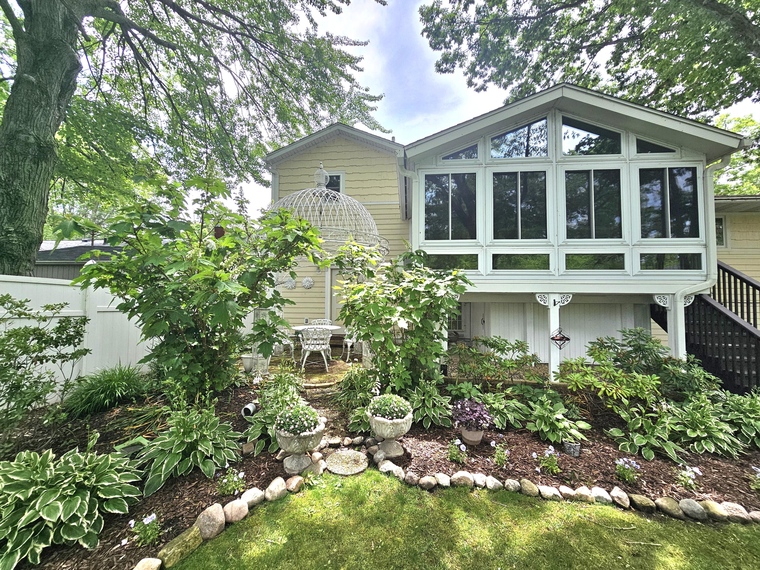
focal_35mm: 13
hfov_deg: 106.2
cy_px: 285
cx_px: 380
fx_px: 285
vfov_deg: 89.9
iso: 50
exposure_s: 1/769
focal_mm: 2.2
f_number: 2.2
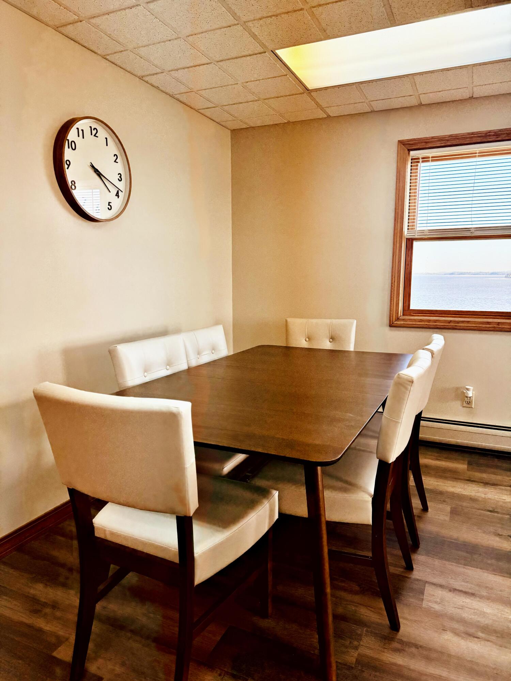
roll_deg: -0.2
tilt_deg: -8.8
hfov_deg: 56.8
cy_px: 340
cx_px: 256
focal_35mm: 24
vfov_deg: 71.6
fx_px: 472
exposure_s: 1/368
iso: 80
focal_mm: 6.76
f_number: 1.78
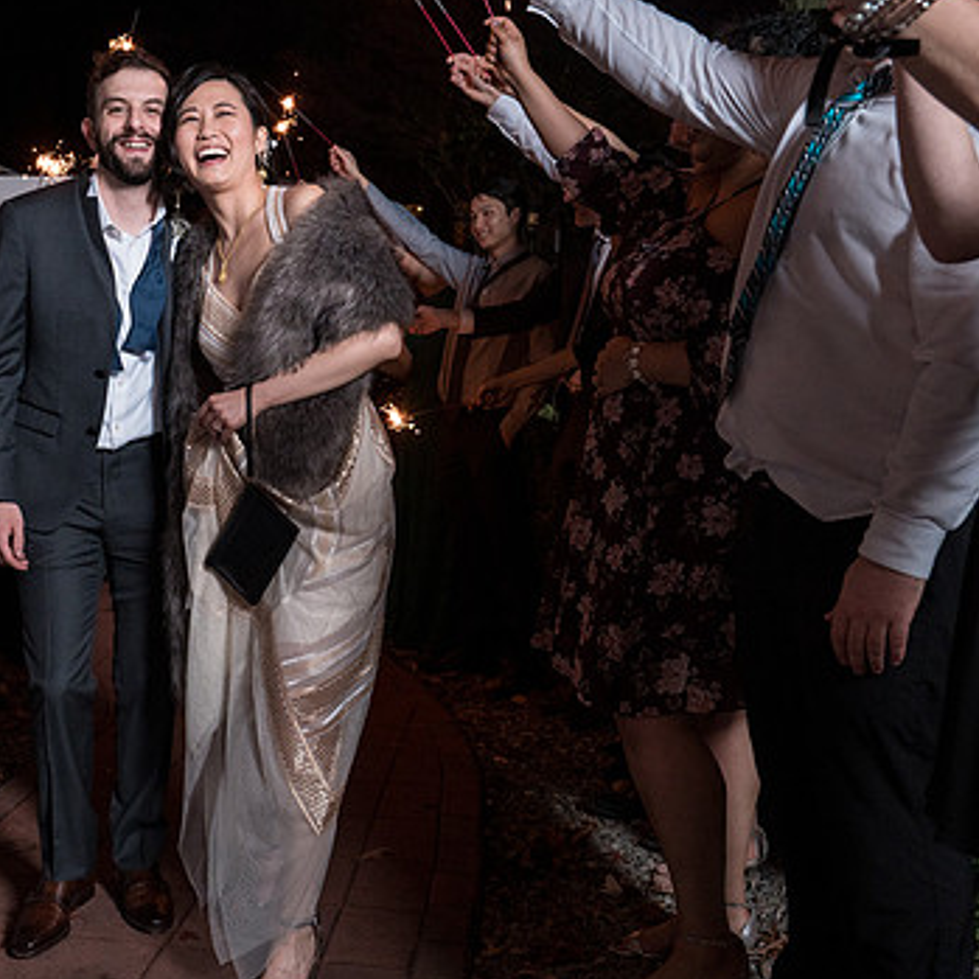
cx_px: 233
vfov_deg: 39.2
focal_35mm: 43
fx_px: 1376
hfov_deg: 38.1
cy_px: 480
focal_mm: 29
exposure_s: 1/200
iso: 2000
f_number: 5.6
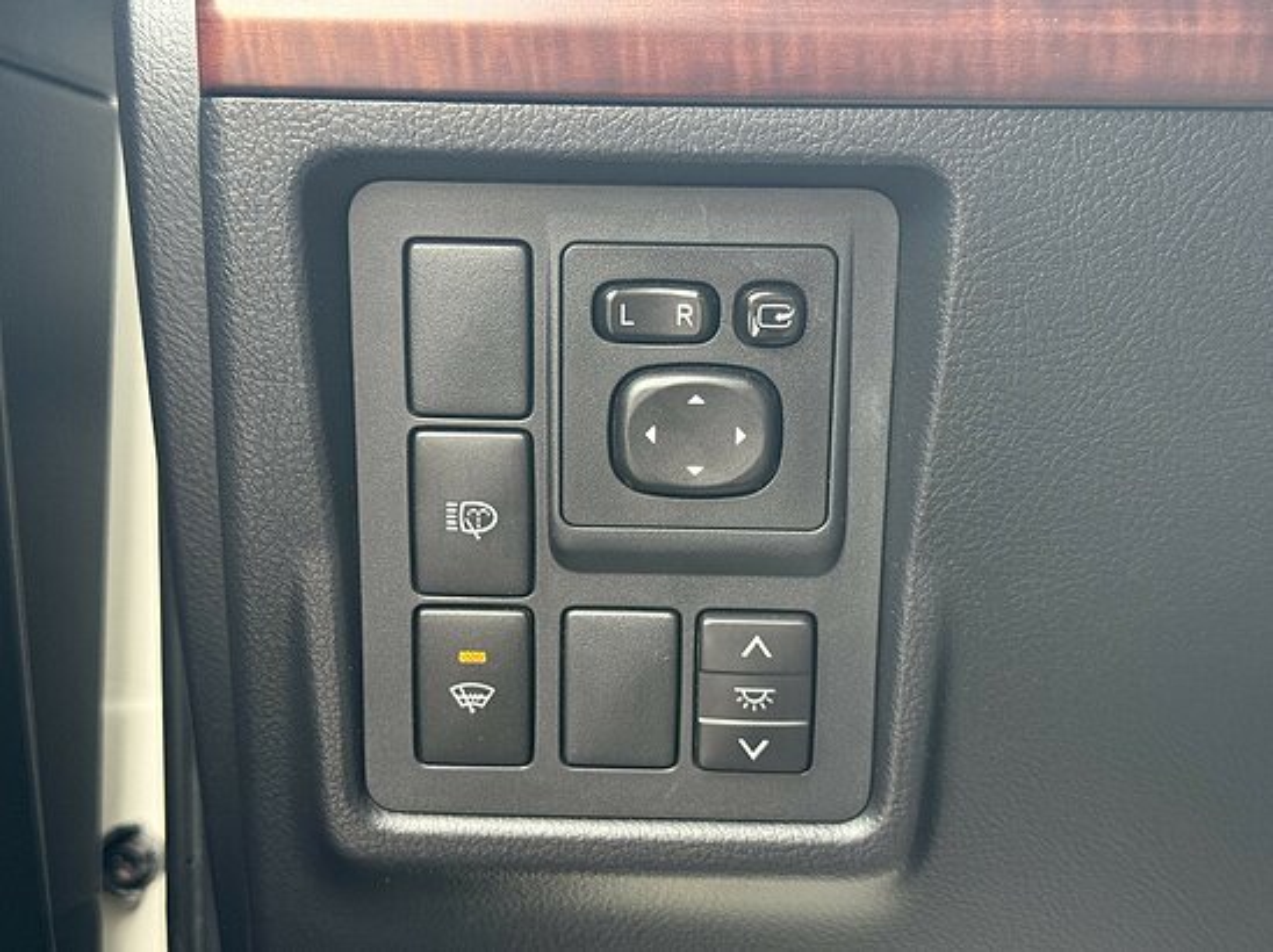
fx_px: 1764
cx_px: 636
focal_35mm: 48
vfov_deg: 30.2
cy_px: 476
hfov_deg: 39.7
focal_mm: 6.76
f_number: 1.78
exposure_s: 1/60
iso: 250
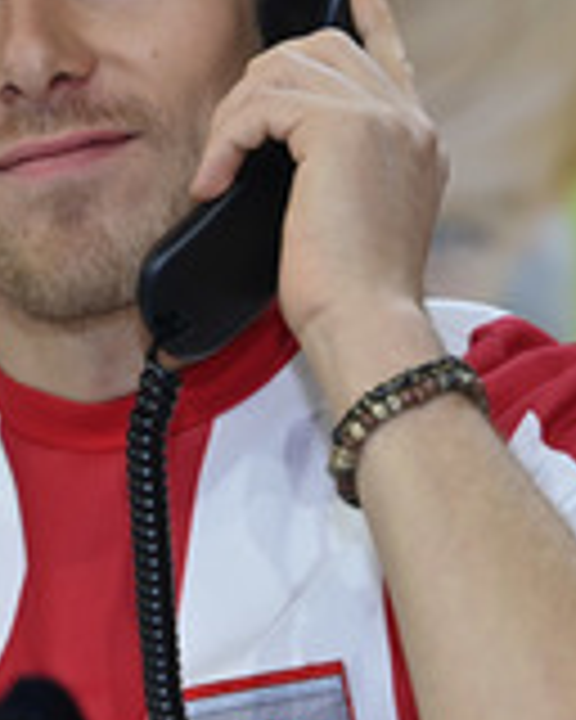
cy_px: 230
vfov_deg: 11.4
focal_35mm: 169
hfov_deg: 9.1
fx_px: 3601
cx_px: 133
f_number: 4
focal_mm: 64
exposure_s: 1/200
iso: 1000
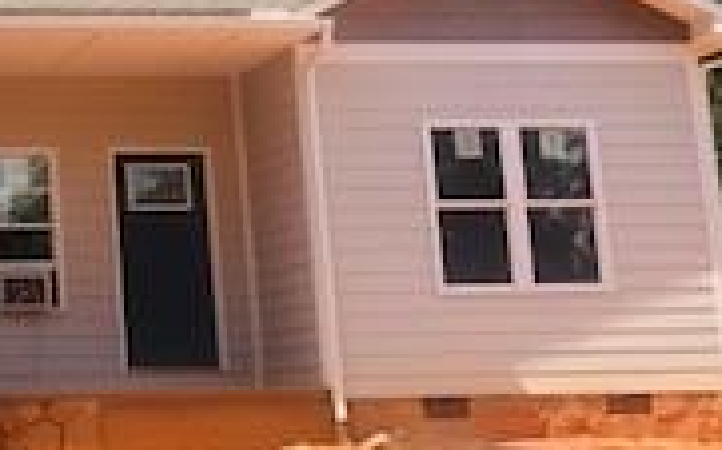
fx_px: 2065
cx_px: -227
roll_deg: +0.5
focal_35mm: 105
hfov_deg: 18.4
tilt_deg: +13.7
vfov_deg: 12.2
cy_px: -56
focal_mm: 3.99
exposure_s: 1/1156
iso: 20
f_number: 1.8
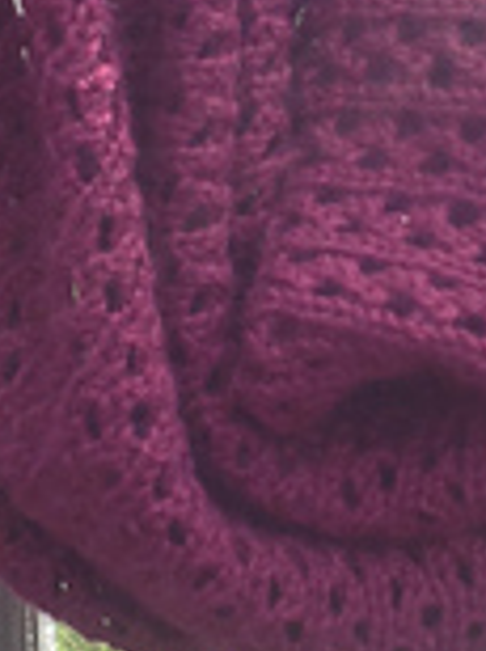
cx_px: 440
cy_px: 342
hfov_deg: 10.2
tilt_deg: -19.0
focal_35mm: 145
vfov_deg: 13.6
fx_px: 2722
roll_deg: +1.7
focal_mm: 4.28
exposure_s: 1/296
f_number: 2.4
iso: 50
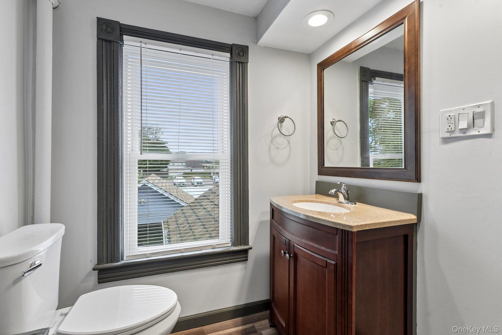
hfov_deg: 93.3
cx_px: 251
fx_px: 237
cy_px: 168
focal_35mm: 17
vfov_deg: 70.4
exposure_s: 1/15
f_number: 9
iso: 250
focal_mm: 17
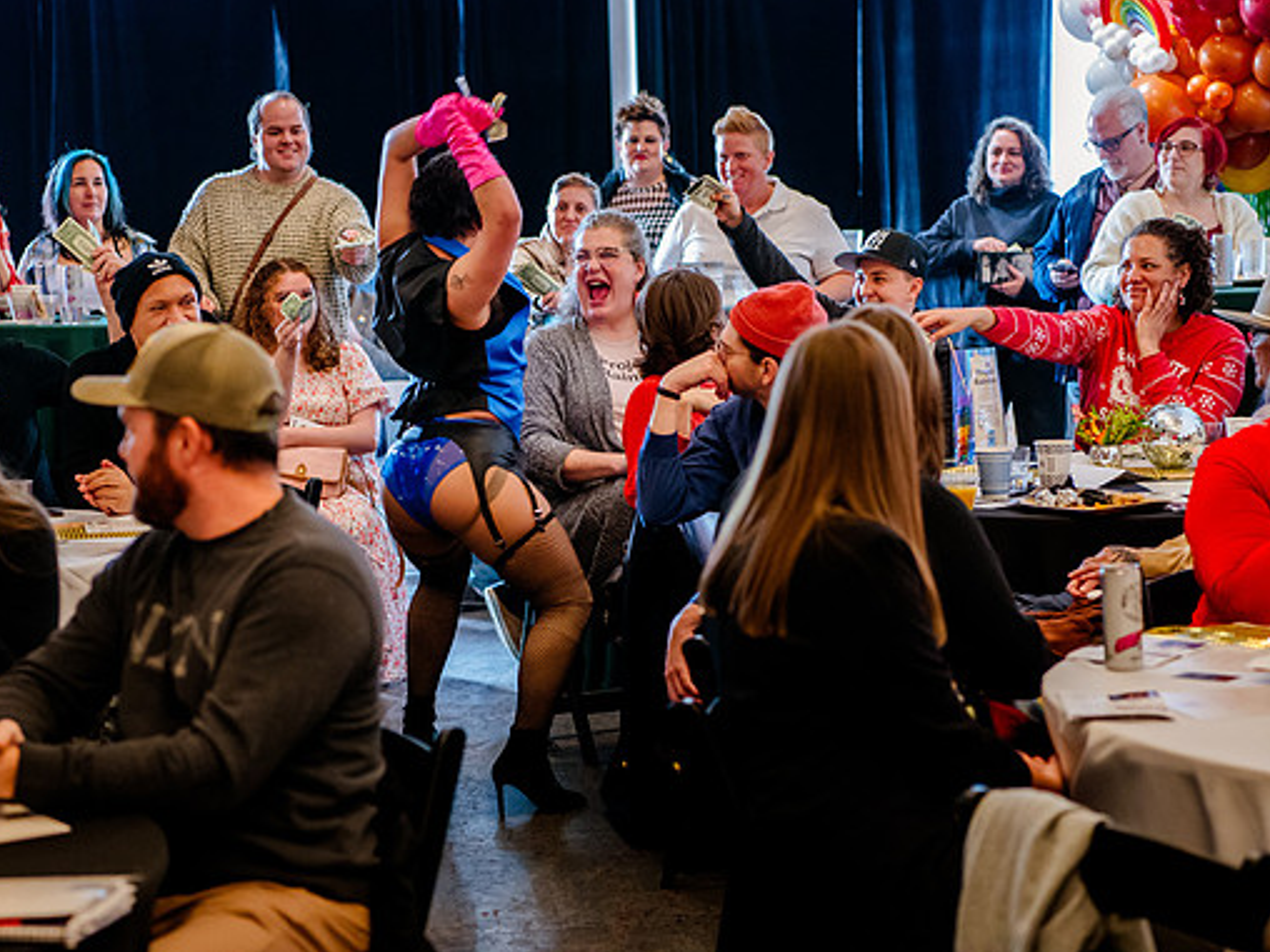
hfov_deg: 23.0
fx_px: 3119
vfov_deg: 17.4
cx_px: 557
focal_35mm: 85
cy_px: 421
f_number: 2.8
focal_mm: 70
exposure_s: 1/60
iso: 5000
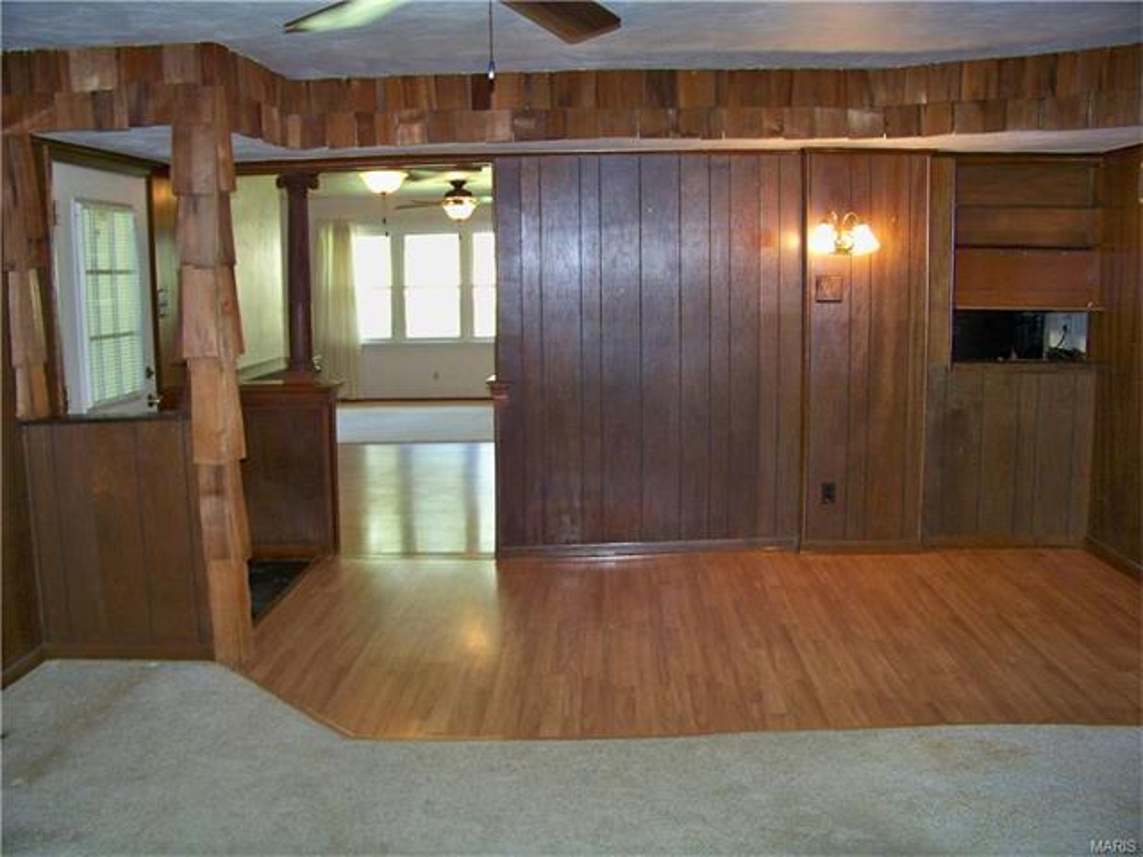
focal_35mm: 33
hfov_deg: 55.4
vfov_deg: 42.9
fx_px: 1090
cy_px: 428
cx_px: 572
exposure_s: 1/30
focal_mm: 5.85
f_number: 2.8
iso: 200
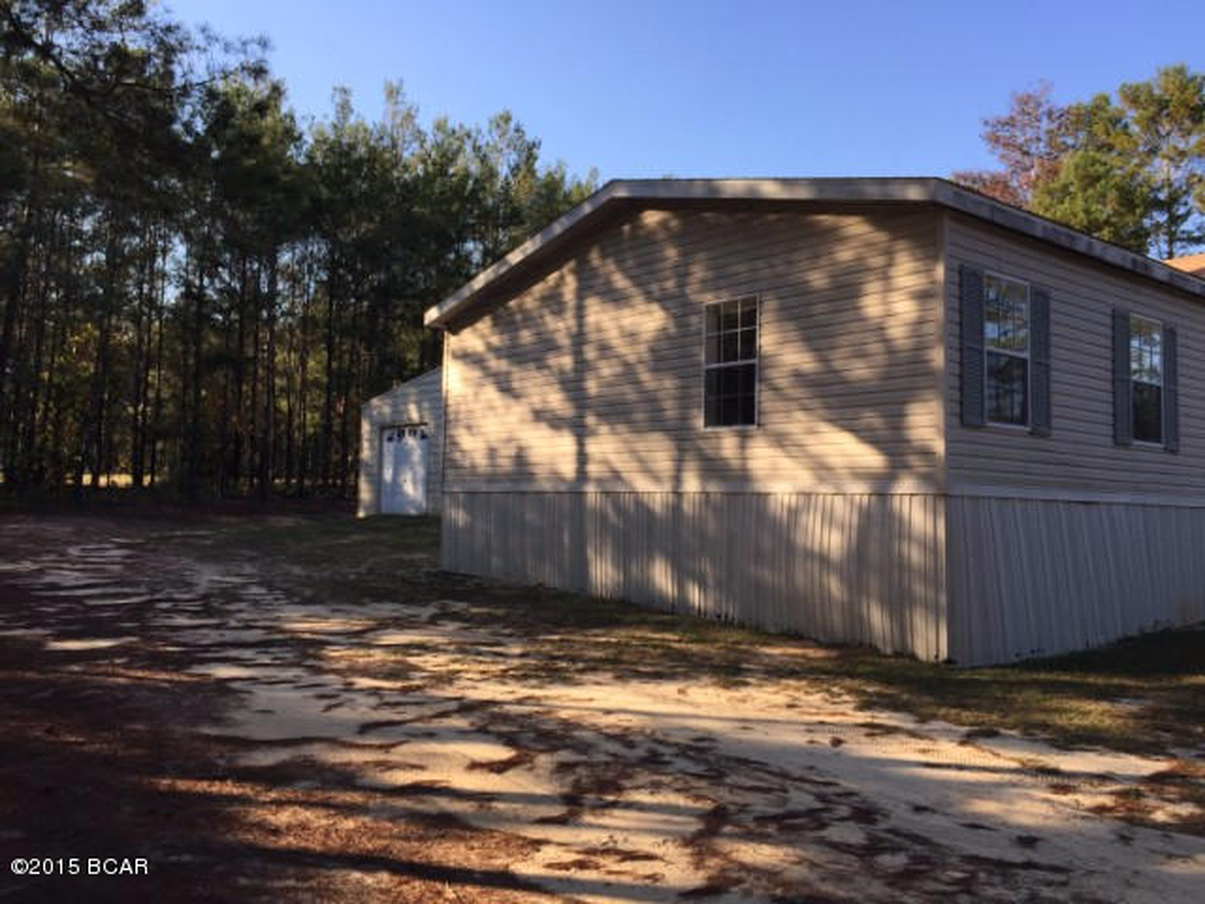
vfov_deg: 48.2
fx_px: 1010
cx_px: 602
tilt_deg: +3.3
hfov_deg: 61.7
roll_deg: -1.7
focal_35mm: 29
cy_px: 452
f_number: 2.2
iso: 32
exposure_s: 1/760
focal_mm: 4.15
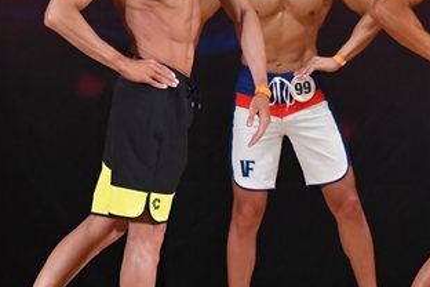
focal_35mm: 539
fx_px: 6438
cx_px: 282
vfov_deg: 2.6
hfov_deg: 3.8
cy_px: 94
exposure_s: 1/400
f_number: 5.6
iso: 3200
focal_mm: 145
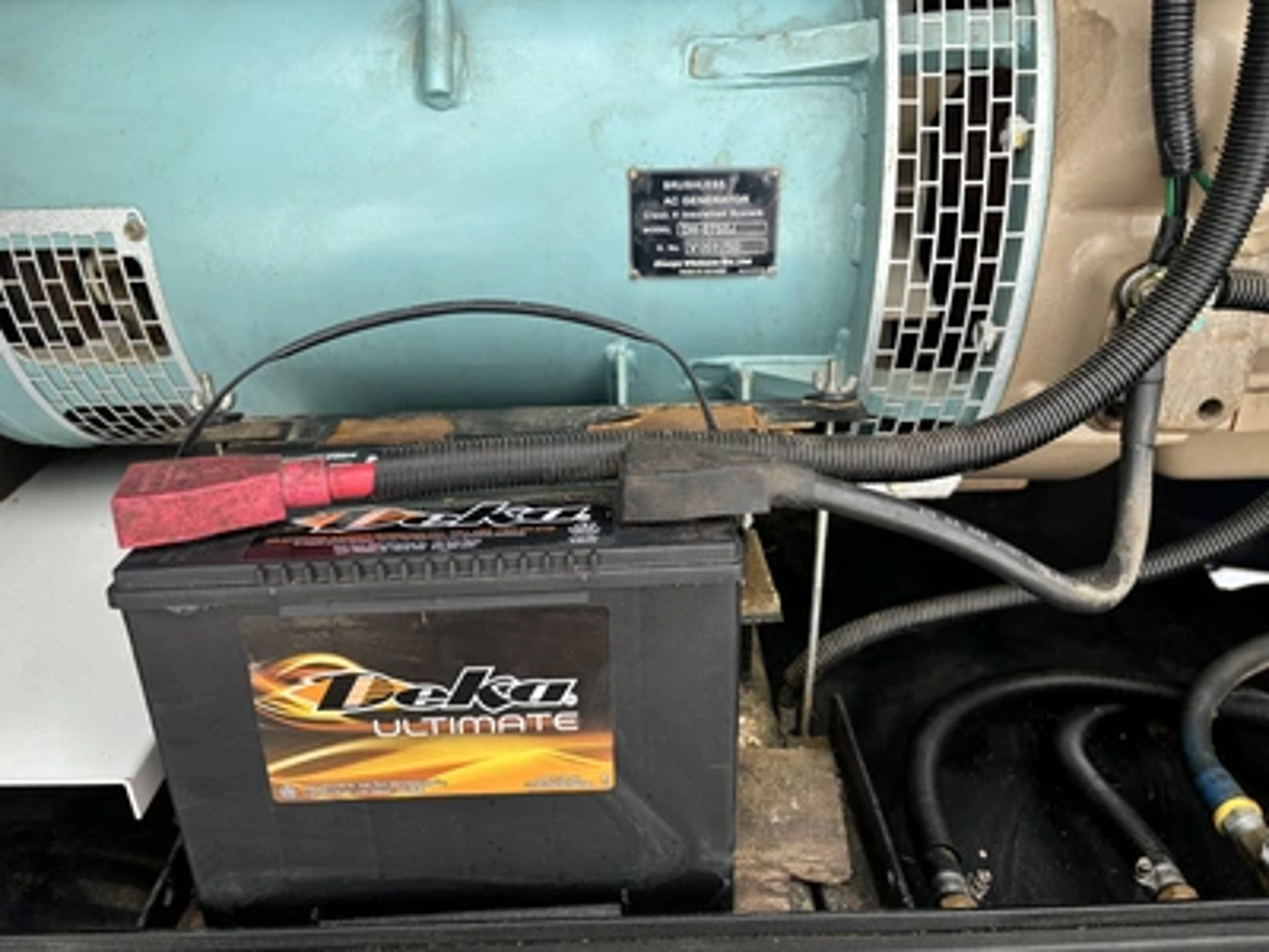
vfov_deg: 53.1
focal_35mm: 26
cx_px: 634
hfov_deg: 67.3
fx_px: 953
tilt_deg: -25.2
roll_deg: +1.2
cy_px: 476
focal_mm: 5.96
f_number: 1.6
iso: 50
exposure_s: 1/539
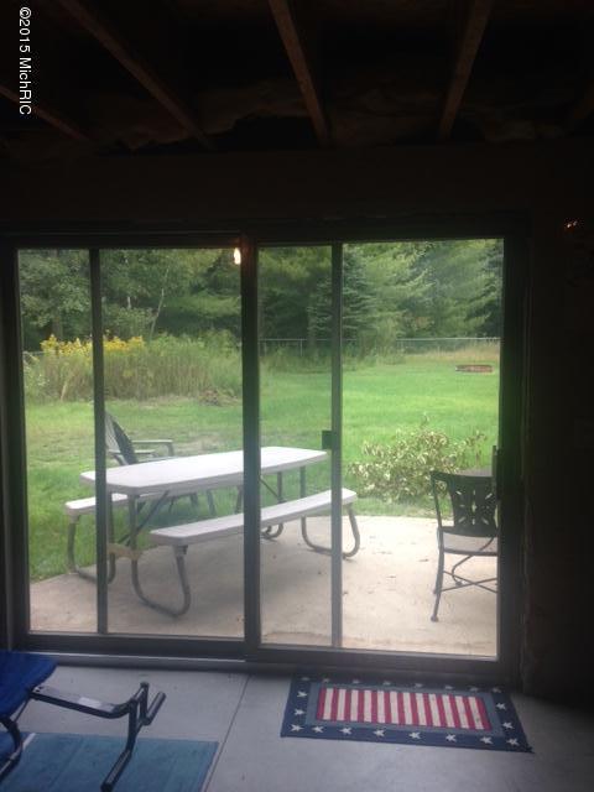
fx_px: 755
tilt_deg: -5.8
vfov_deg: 55.4
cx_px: 297
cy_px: 396
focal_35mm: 33
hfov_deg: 42.9
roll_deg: +1.3
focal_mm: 4.12
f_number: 2.4
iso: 50
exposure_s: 1/60
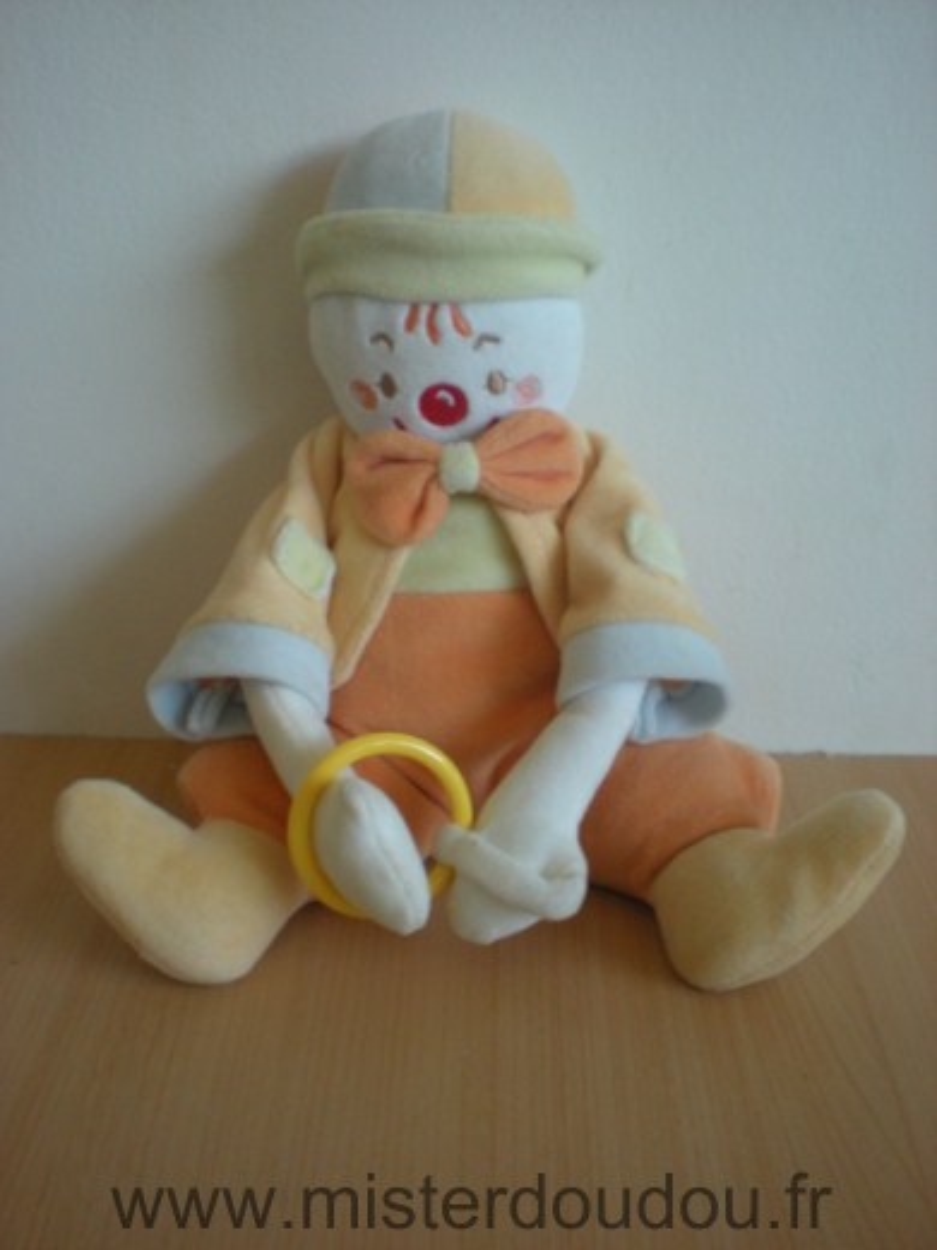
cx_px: 468
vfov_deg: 49.0
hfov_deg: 37.7
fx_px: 1371
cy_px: 625
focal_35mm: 38
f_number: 3.1
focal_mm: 6.3
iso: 200
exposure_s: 1/42.8
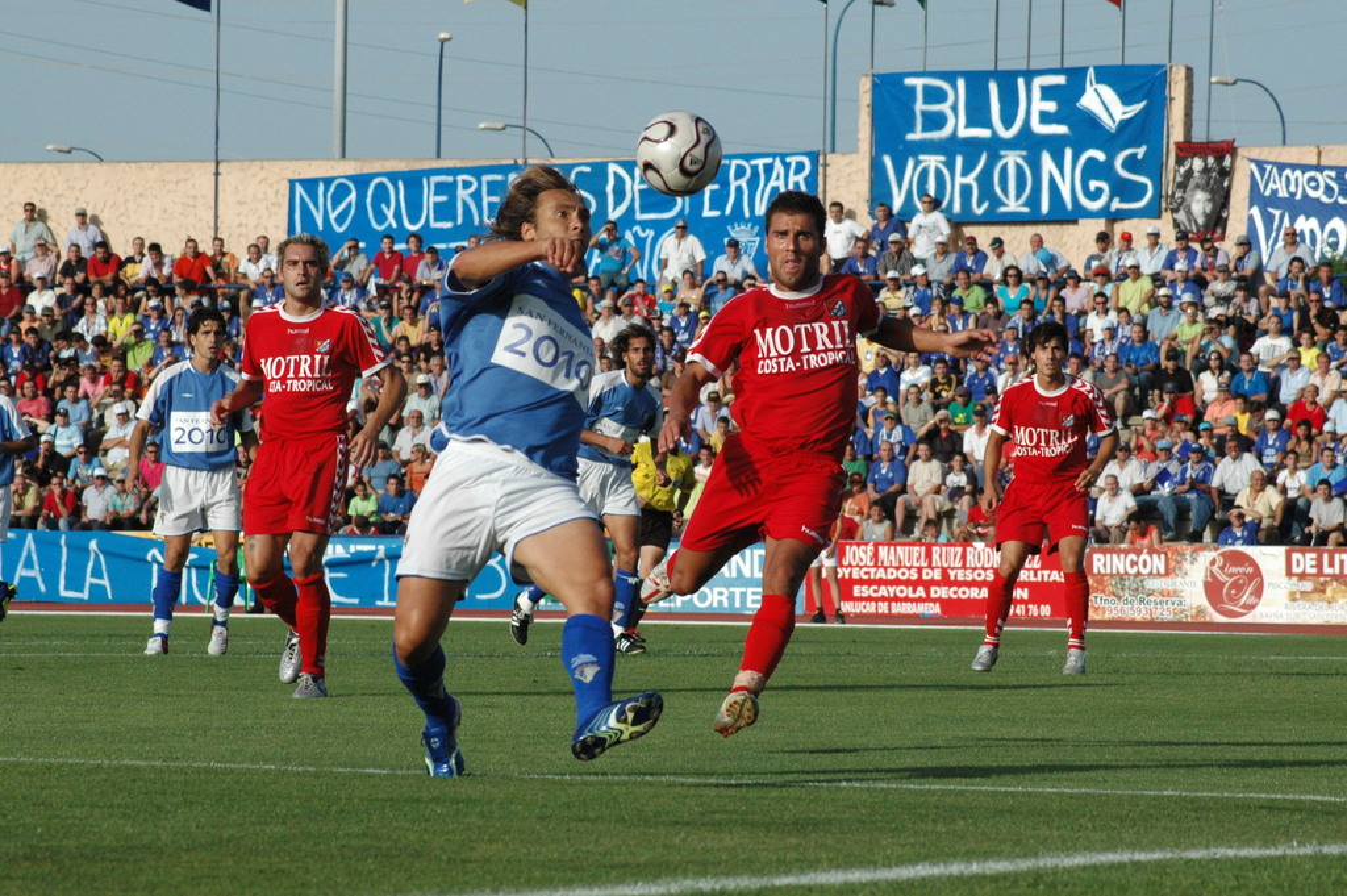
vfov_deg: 6.3
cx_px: 674
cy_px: 448
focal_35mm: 218
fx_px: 8131
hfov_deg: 9.5
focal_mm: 145
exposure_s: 1/1600
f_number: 10
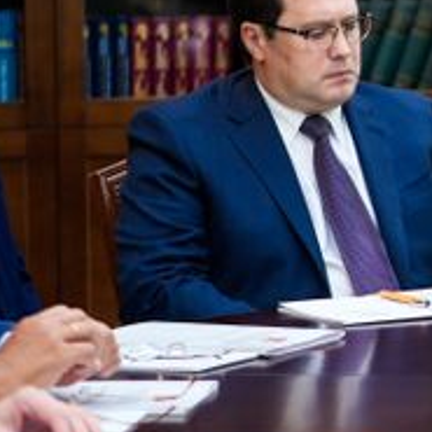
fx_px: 3770
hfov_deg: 6.4
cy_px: 68
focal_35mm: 267
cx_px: 804
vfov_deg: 6.5
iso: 800
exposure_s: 1/100
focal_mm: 83
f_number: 2.8
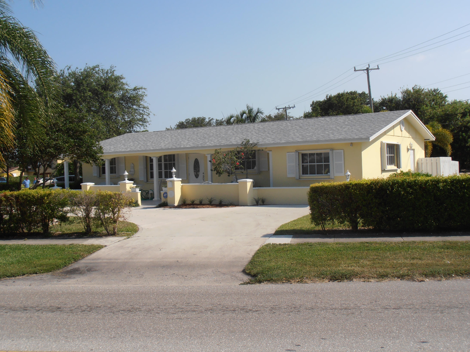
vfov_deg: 32.9
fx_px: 597
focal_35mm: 44
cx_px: 235
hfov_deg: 42.9
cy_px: 176
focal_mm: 7.87
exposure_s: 1/1250
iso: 80
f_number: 4.2
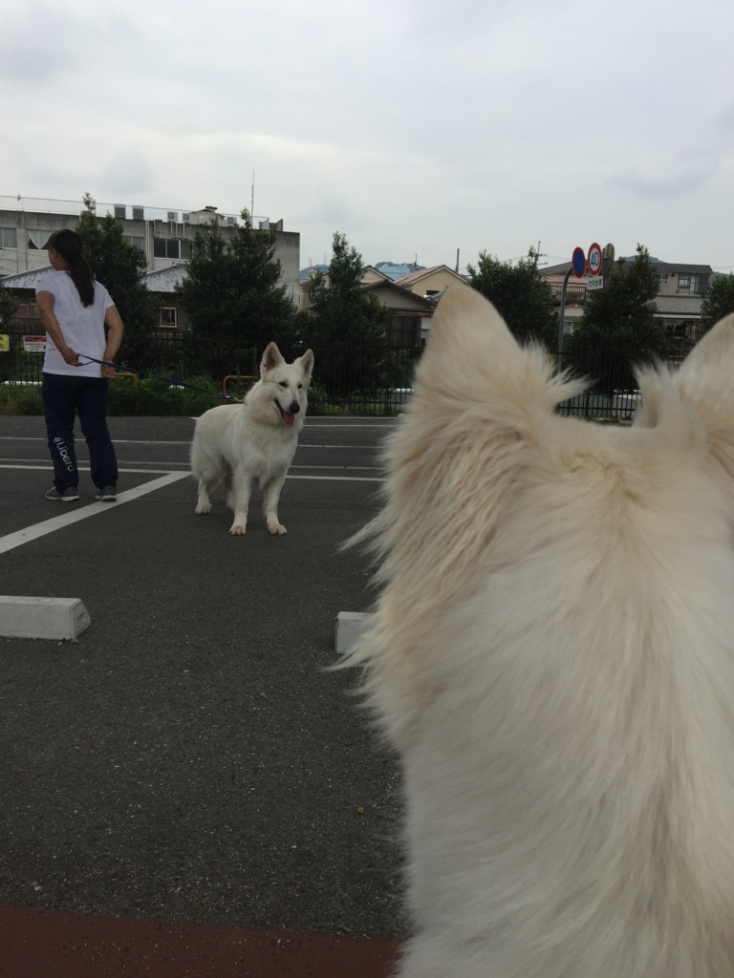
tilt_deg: -6.9
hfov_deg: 48.2
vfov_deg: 61.7
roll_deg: -2.4
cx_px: 367
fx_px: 820
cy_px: 489
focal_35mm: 29
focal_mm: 4.15
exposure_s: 1/1647
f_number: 2.2
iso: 32
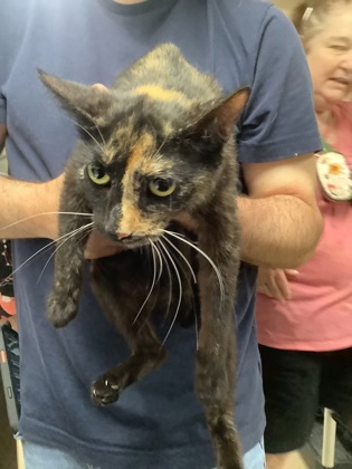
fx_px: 420
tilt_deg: -6.9
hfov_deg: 45.4
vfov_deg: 58.4
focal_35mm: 31
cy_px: 234
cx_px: 176
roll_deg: +1.2
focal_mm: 3.3
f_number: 2.4
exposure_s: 1/30
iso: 500
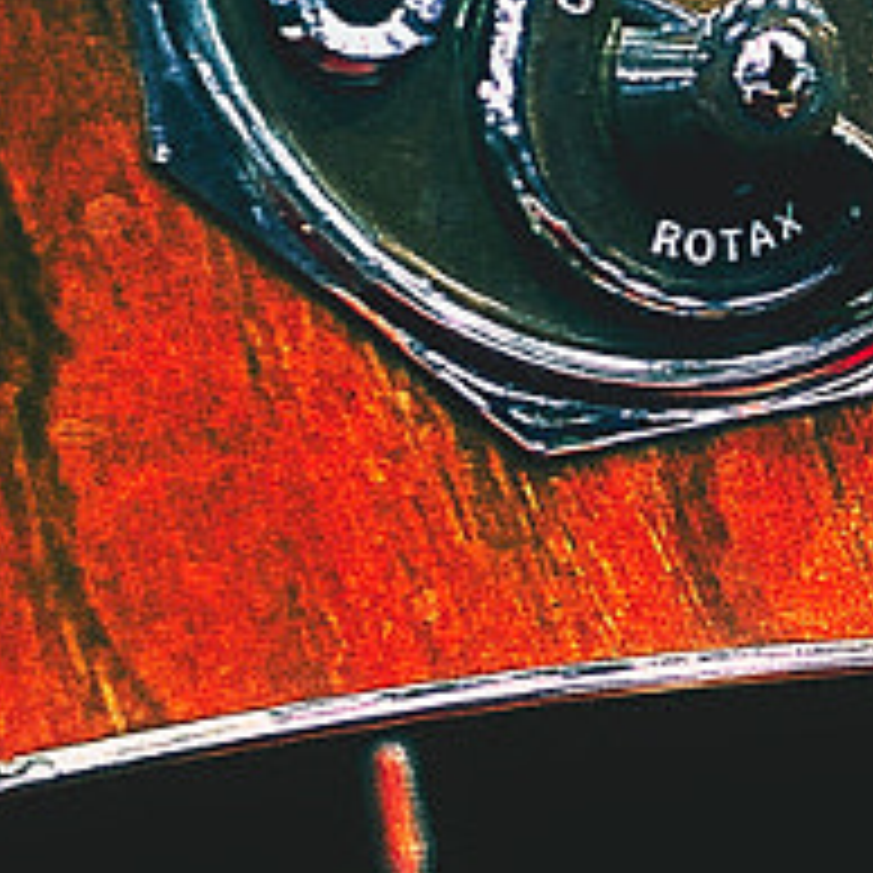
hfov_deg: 6.7
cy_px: 54
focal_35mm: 246
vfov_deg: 7.1
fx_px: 7019
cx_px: 2133
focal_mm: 35
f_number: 2.8
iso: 800
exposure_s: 1/40
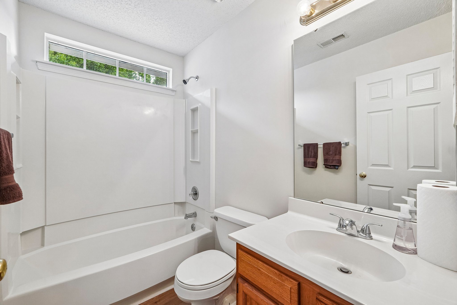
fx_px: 190
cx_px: 228
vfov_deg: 77.3
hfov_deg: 100.4
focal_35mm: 15
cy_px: 152
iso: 400
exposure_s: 1/10
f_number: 8
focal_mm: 10
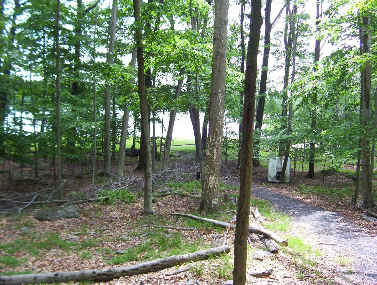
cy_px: 142
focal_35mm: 36
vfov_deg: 39.8
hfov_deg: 51.3
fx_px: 393
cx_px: 188
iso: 100
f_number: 2.76
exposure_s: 1/193
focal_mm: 5.54
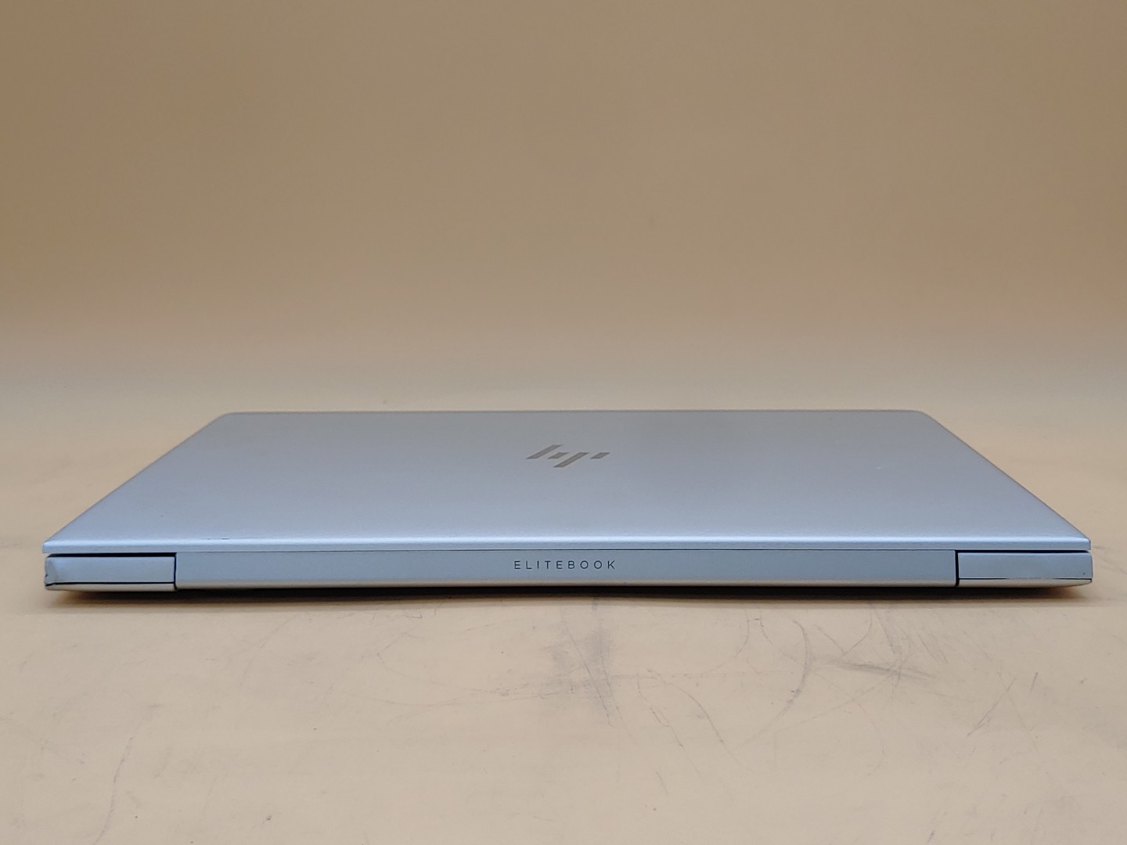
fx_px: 1433
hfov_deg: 42.9
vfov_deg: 32.9
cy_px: 422
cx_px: 564
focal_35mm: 44
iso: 50
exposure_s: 1/190
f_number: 1.8
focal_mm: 4.36
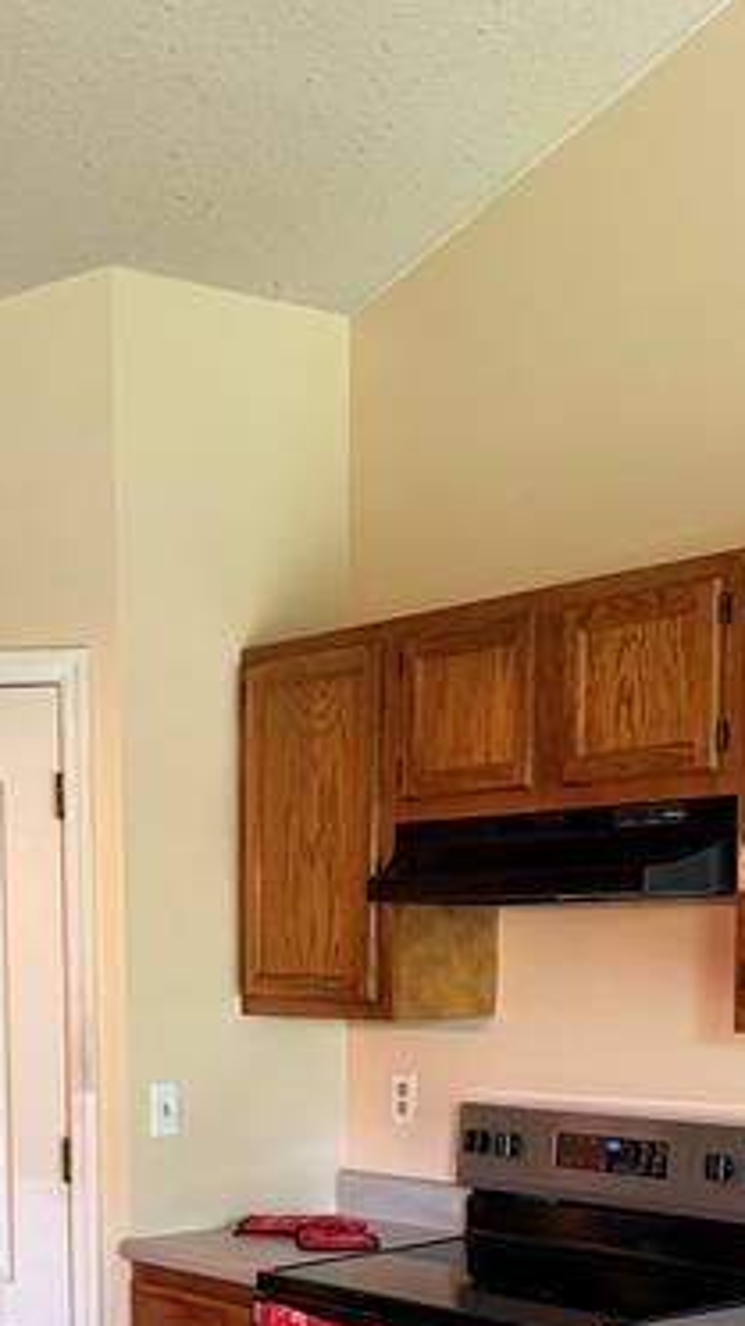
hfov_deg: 21.8
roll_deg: +0.0
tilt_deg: -4.5
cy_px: 1137
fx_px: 1898
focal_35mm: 54
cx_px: 107
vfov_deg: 36.6
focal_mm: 6.76
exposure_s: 1/60
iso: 320
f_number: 1.78
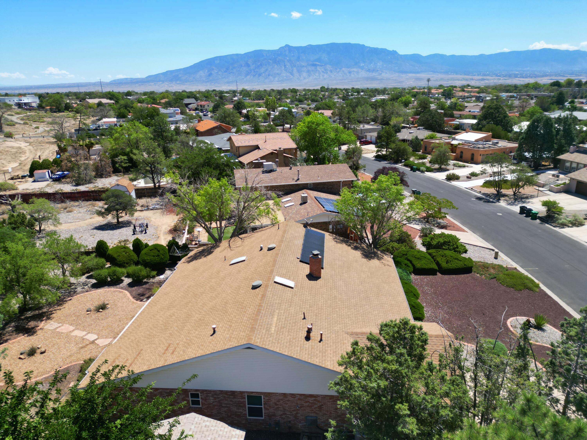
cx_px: 294
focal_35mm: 24
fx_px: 407
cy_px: 220
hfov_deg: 71.6
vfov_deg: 56.8
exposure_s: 1/2500
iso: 130
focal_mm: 6.72
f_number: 1.7
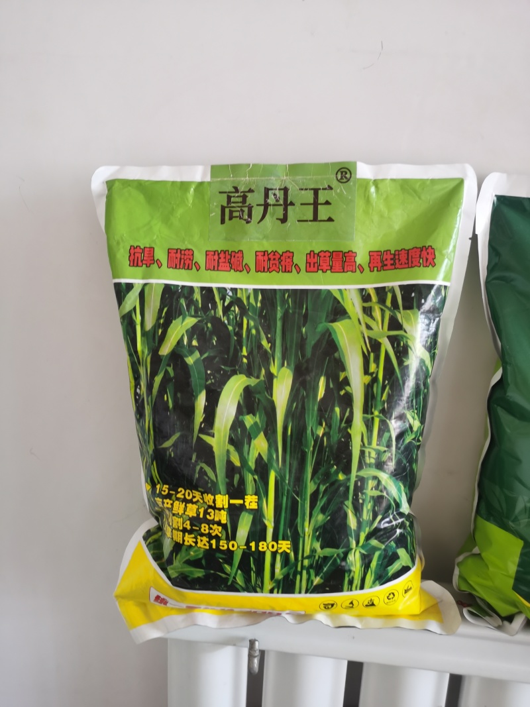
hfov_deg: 51.3
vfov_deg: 65.3
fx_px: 551
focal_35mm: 27
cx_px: 265
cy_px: 354
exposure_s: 1/33.3
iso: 320
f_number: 1.8
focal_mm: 5.58
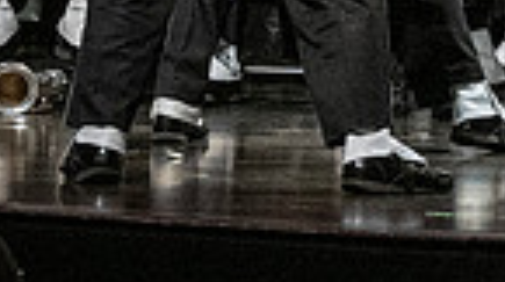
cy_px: -258
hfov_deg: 2.3
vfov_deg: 1.3
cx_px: 766
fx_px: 12620
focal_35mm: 944
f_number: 4
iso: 4000
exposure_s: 1/500
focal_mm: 150
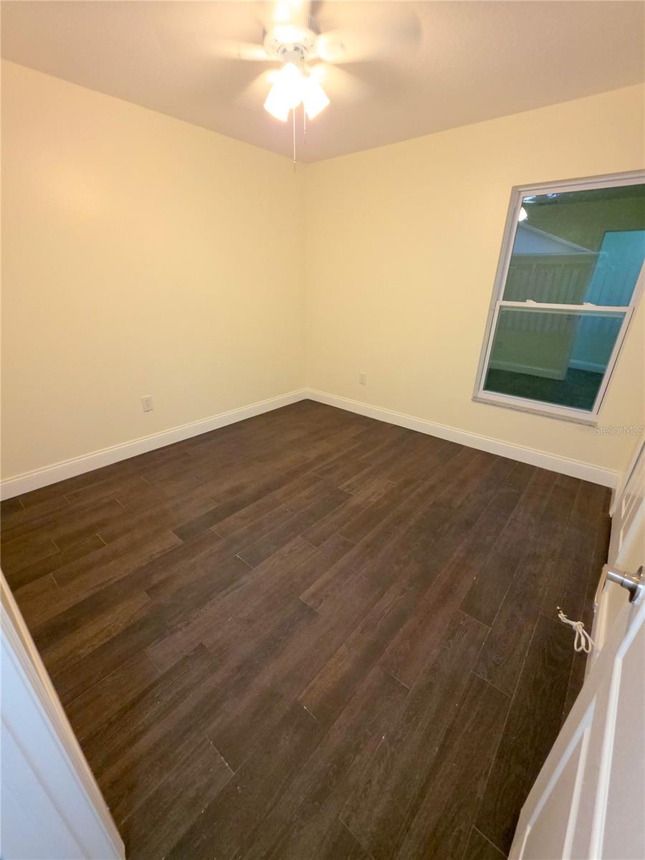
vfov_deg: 106.2
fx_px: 323
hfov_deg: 89.9
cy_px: 430
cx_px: 322
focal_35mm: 13
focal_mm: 2.2
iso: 125
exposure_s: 1/60
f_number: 1.9
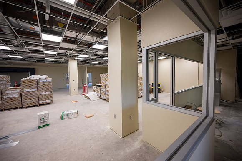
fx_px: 94
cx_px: 121
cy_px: 80
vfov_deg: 81.2
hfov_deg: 104.2
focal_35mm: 14
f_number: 4
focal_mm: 14
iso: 500
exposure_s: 1/100
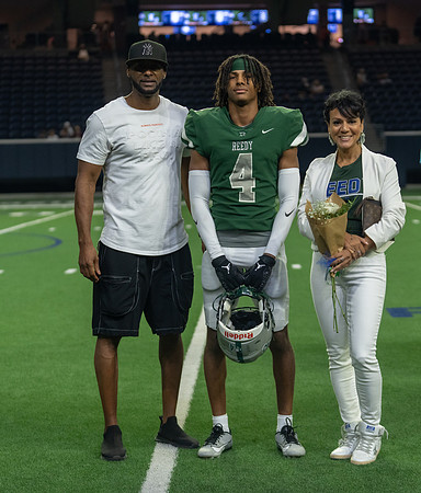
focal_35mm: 104
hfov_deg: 15.3
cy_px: 235
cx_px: 251
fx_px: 1563
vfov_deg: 17.9
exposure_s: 1/320
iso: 1250
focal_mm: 70
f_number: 2.8
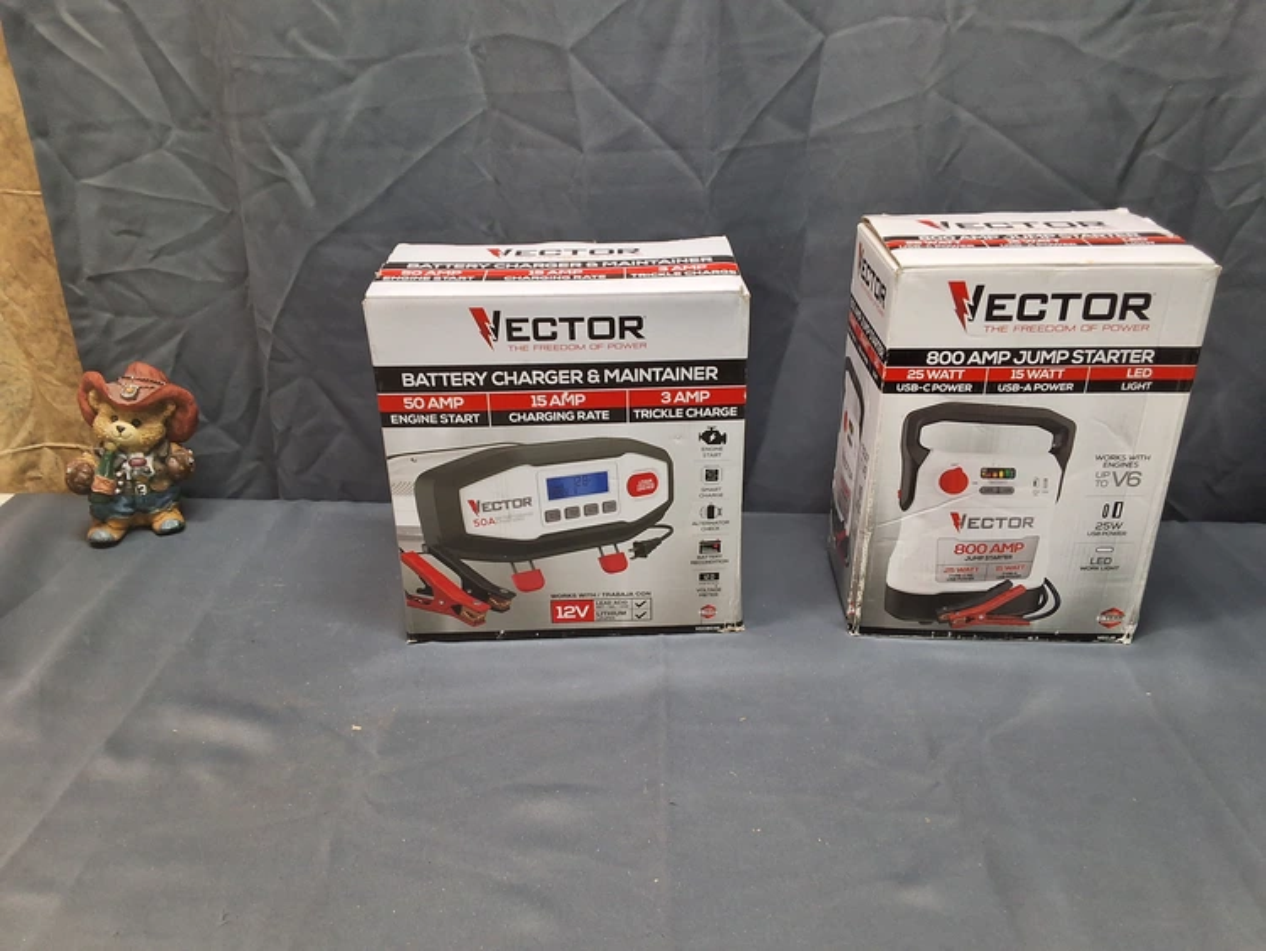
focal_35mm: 28
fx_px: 1024
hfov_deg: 63.4
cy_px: 476
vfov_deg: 49.8
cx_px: 633
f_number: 1.9
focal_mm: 2.91
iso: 200
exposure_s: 1/40
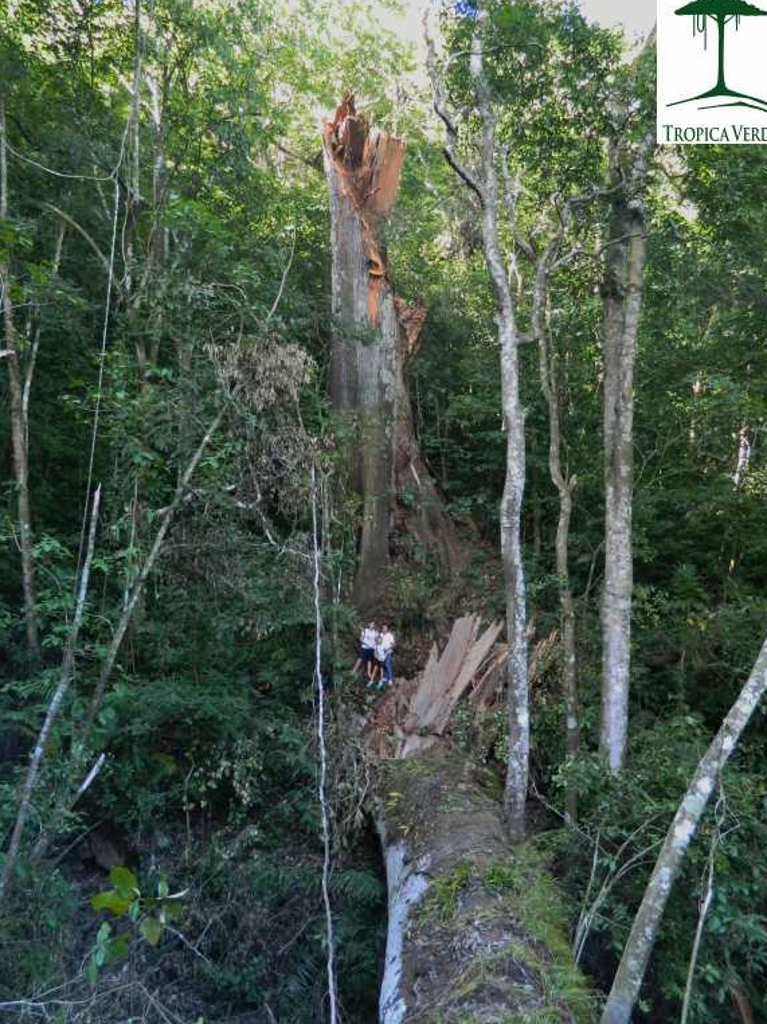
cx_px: 428
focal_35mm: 28
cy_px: 546
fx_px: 828
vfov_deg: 63.4
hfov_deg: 49.6
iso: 400
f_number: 3.1
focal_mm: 4.5
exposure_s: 1/100
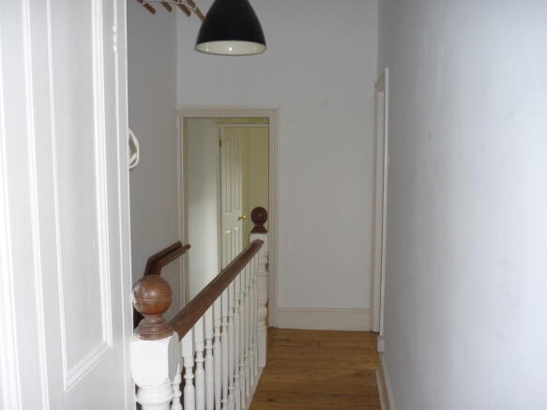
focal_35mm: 33
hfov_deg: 55.4
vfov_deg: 42.9
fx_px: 521
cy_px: 205
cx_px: 274
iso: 100
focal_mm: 5.5
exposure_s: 1/30
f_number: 2.8
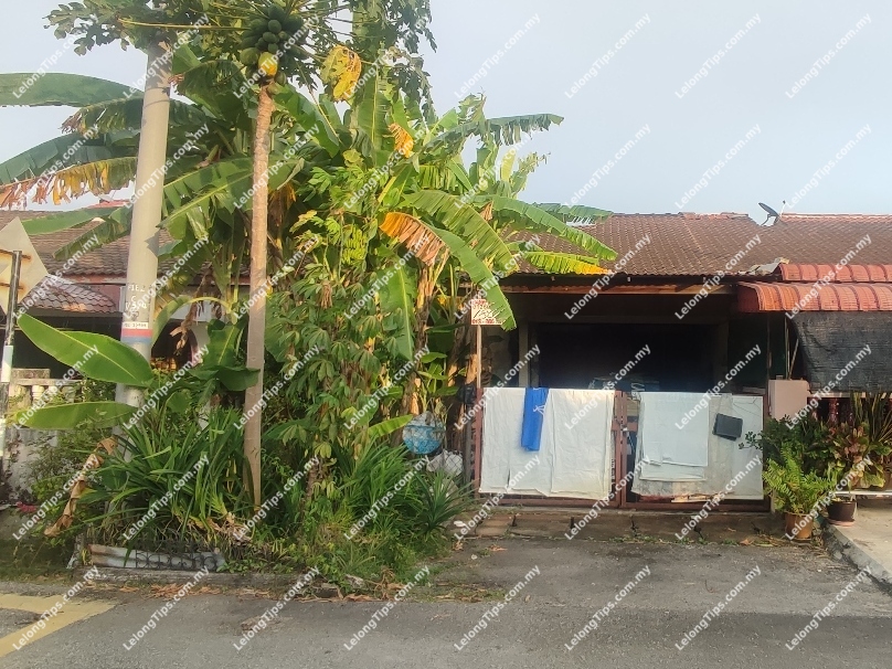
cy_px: 334
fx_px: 412
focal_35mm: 16
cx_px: 446
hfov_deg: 94.5
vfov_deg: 78.1
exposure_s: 1/423
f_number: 2.2
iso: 50
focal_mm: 1.65
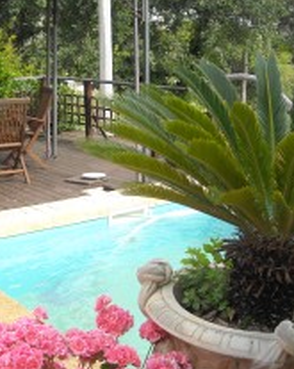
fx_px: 676
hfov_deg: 24.1
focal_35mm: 62
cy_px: 124
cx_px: 47
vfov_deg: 30.3
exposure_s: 1/323
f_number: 2.8
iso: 64
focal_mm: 5.7
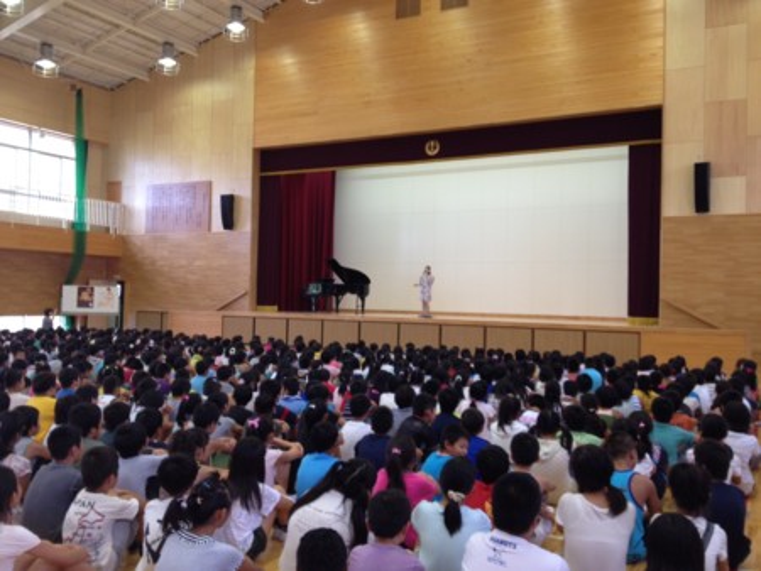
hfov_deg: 52.6
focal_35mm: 35
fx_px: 770
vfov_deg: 40.7
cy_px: 286
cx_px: 380
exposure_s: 1/60
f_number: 2.4
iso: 80
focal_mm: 4.28
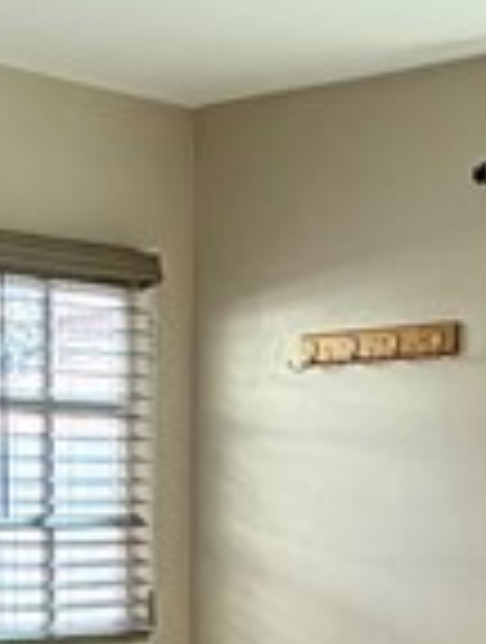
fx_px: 1864
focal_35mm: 100
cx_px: 144
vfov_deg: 16.8
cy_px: 1094
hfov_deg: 14.8
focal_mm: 2.22
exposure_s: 1/120
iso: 125
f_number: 2.2
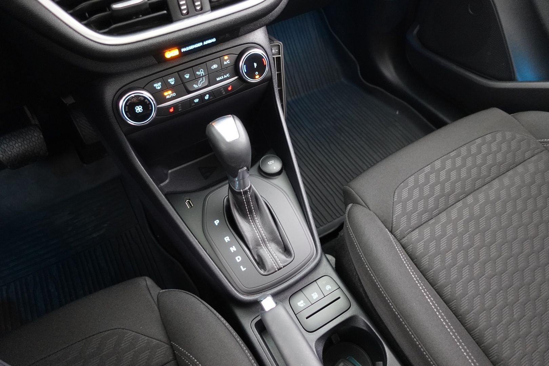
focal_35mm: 24
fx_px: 366
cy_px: 183
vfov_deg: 53.1
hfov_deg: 73.7
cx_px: 274
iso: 1600
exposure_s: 1/8
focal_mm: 9.4
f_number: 1.8
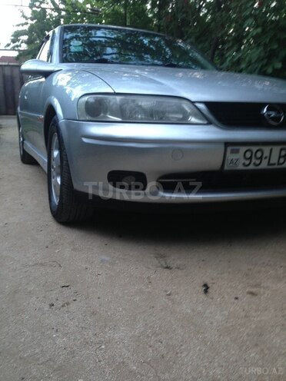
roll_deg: -2.9
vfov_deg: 55.4
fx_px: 364
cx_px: 143
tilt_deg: -12.7
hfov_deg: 42.9
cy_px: 190
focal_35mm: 33
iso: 125
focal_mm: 4.12
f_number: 2.4
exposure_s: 1/20
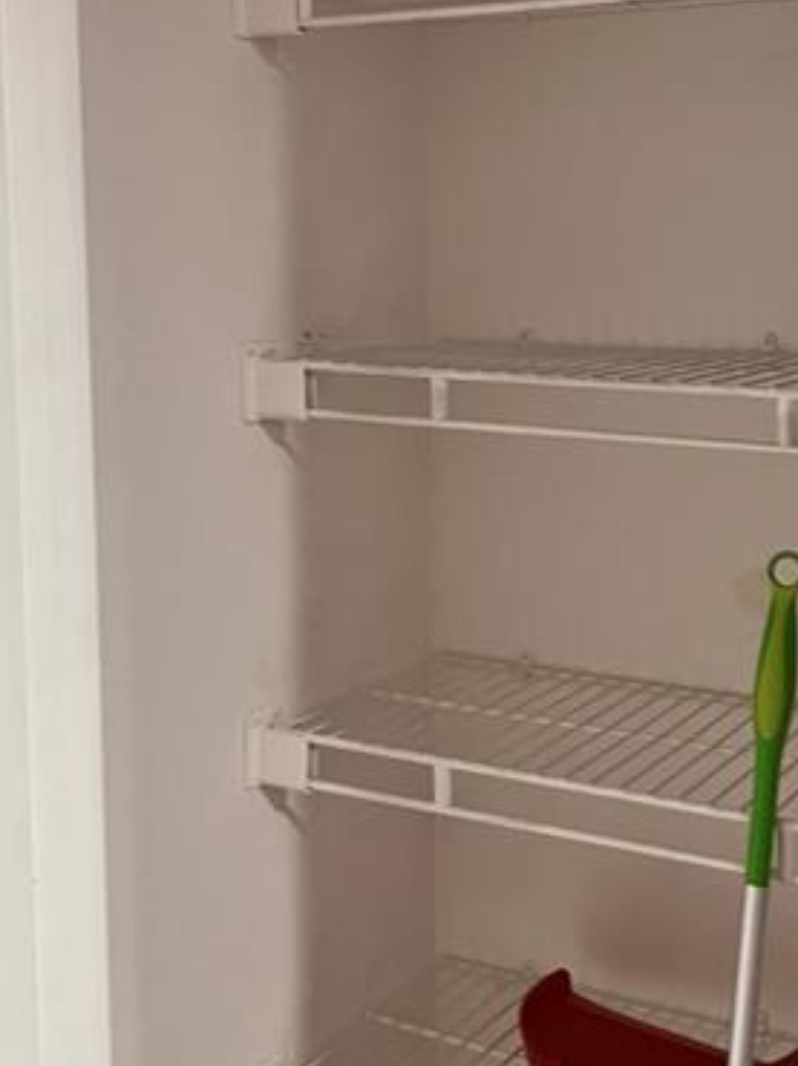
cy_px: 429
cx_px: 527
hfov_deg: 26.9
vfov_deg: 35.4
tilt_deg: -6.1
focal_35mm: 54
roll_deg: +0.6
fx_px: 1662
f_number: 1.5
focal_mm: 5.7
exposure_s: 1/60
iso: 400
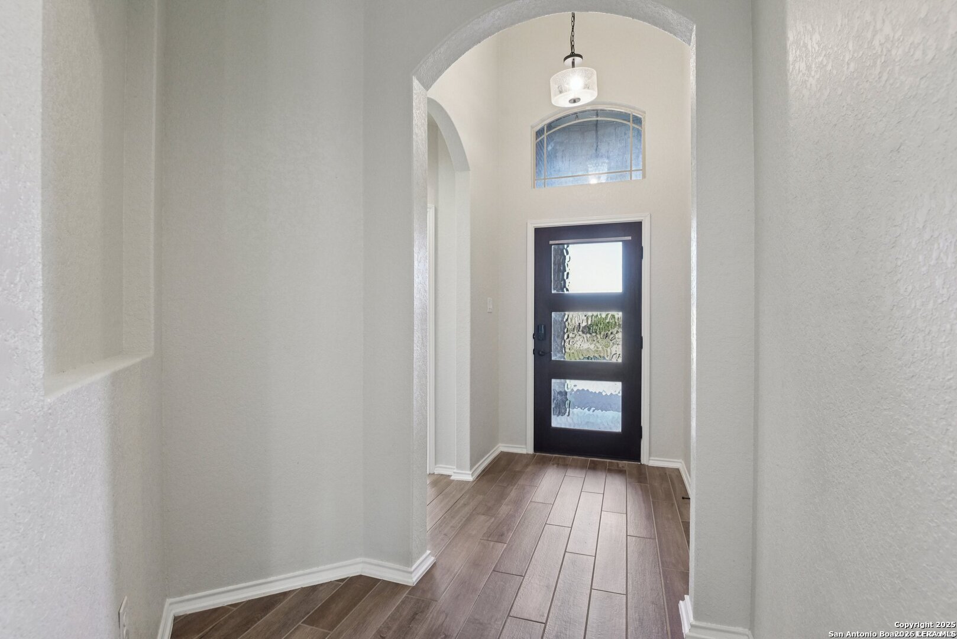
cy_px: 320
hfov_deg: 93.3
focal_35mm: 17
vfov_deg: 70.5
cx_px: 478
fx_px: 452
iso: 800
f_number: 8
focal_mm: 17
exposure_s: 1/15
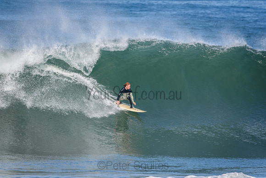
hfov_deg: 3.6
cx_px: 133
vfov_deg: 2.4
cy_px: 89
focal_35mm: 570
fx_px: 4212
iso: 400
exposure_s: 1/2000
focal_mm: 380
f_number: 5.6
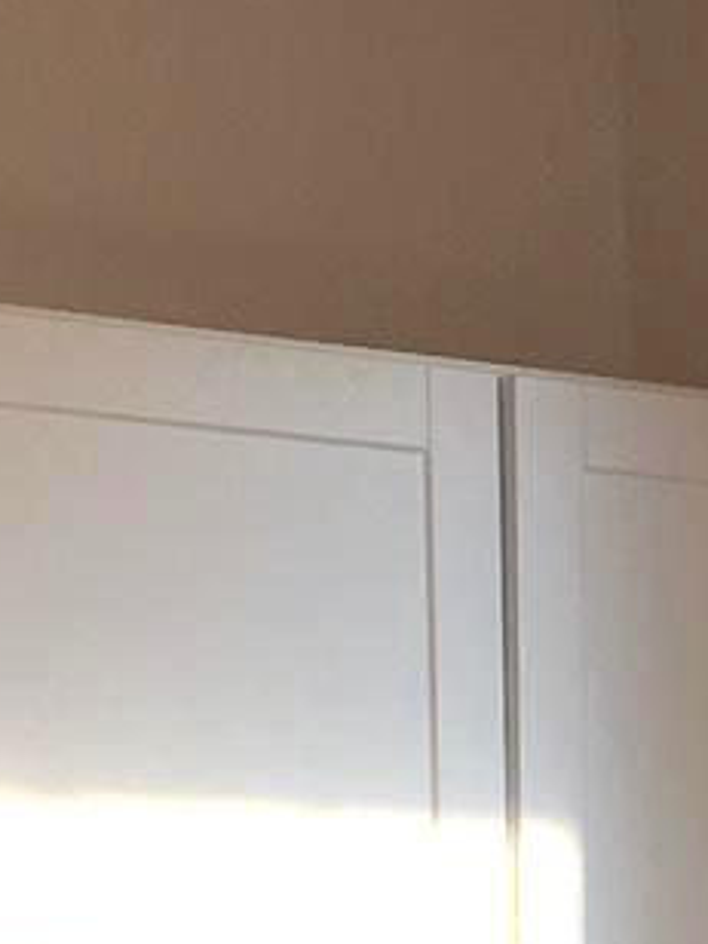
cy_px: 1713
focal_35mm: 190
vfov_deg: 9.9
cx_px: 1128
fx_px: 5181
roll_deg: -0.1
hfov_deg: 7.6
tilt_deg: -5.5
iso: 25
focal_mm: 4.15
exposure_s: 1/254
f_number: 2.2
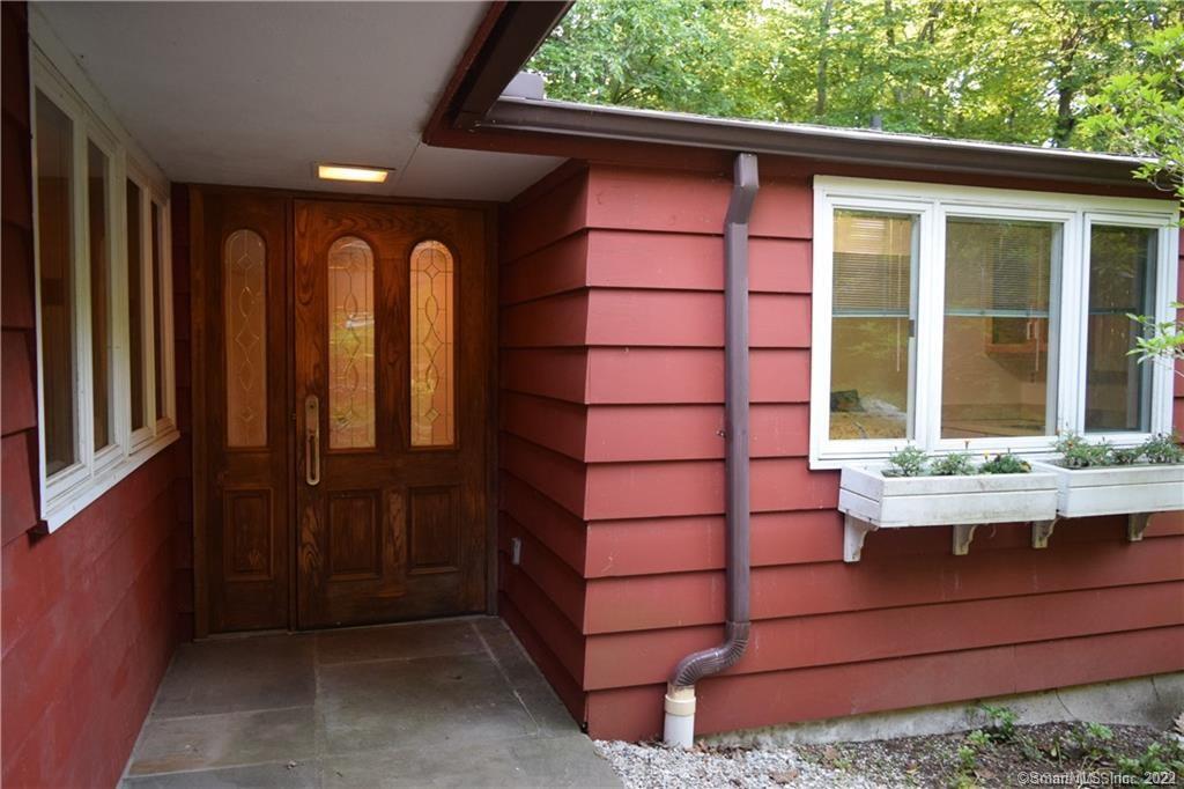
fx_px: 888
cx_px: 592
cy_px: 394
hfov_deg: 67.4
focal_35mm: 27
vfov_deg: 47.9
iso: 800
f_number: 3.5
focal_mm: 18
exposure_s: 1/60
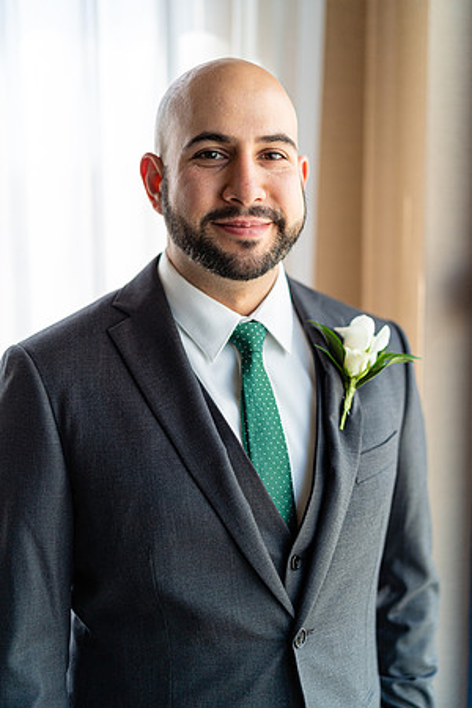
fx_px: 983
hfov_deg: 27.0
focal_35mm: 50
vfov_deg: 39.6
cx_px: 236
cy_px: 354
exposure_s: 1/1250
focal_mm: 50
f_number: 1.4
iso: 400
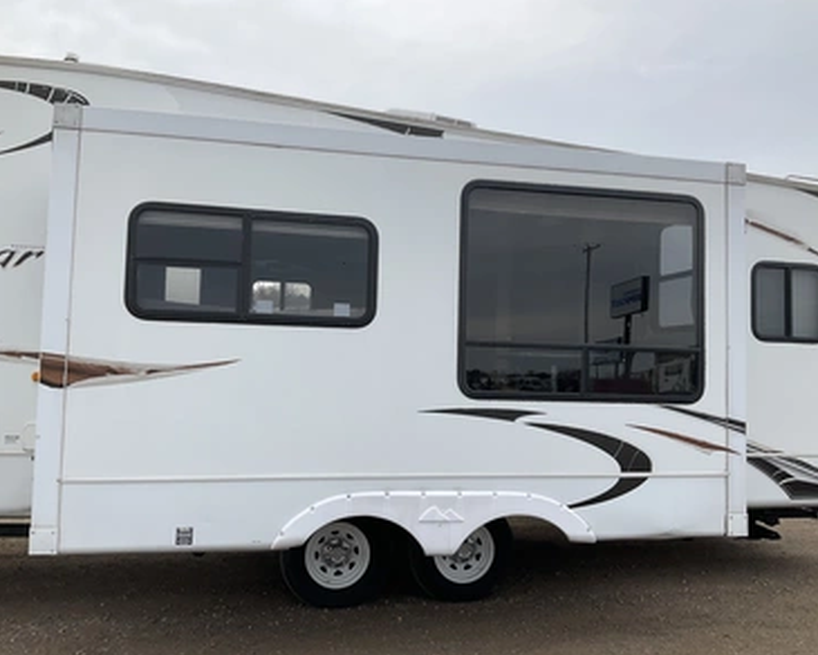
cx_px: 408
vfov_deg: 47.1
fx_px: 750
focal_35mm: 31
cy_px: 330
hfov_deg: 57.2
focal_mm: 3
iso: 25
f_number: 1.8
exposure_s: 1/599
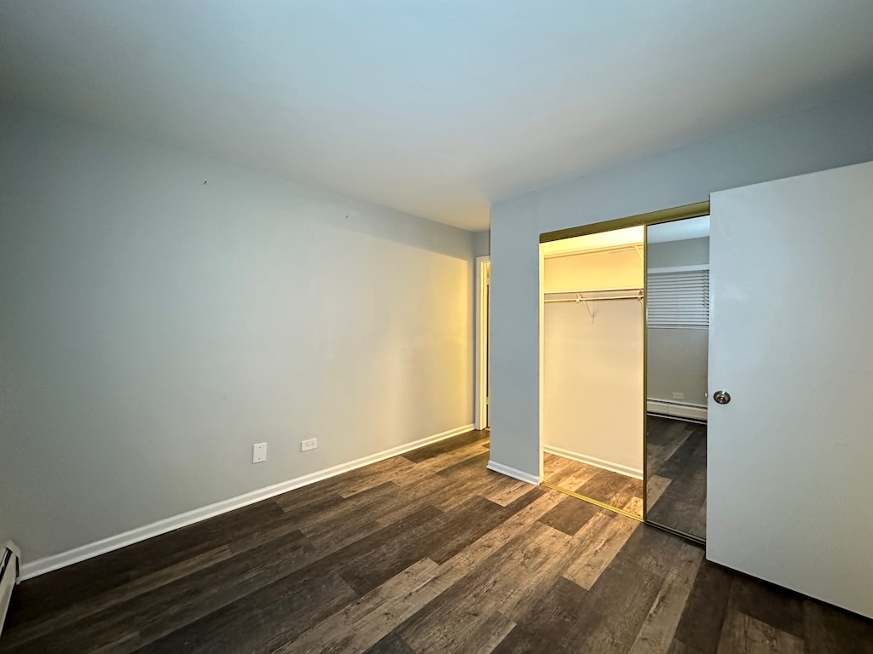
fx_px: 353
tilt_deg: -0.8
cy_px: 327
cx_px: 436
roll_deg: -0.2
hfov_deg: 102.1
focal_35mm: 14
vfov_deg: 85.7
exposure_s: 1/30
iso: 1250
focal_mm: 2.22
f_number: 2.2
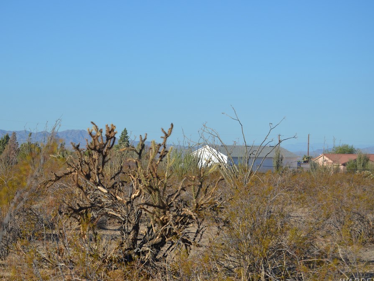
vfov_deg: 15.3
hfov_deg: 20.3
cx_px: 153
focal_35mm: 97
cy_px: 138
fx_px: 1043
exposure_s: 1/1600
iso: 400
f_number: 6.3
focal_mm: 55
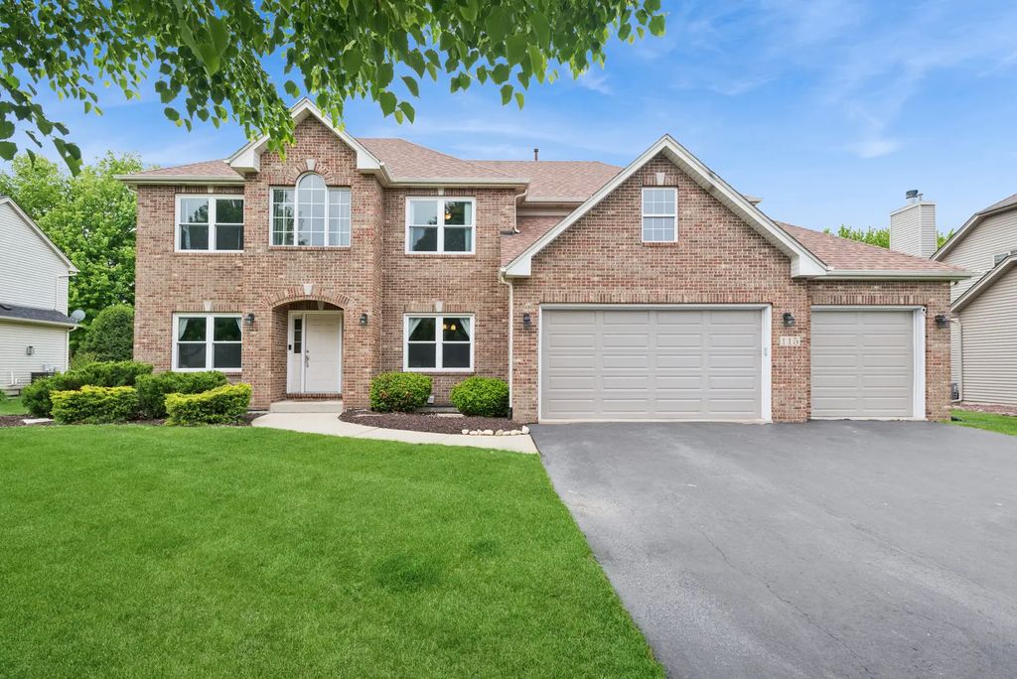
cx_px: 508
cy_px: 340
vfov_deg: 70.5
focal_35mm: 17
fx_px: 481
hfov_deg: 93.2
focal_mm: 17
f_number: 11
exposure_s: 1/125
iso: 400
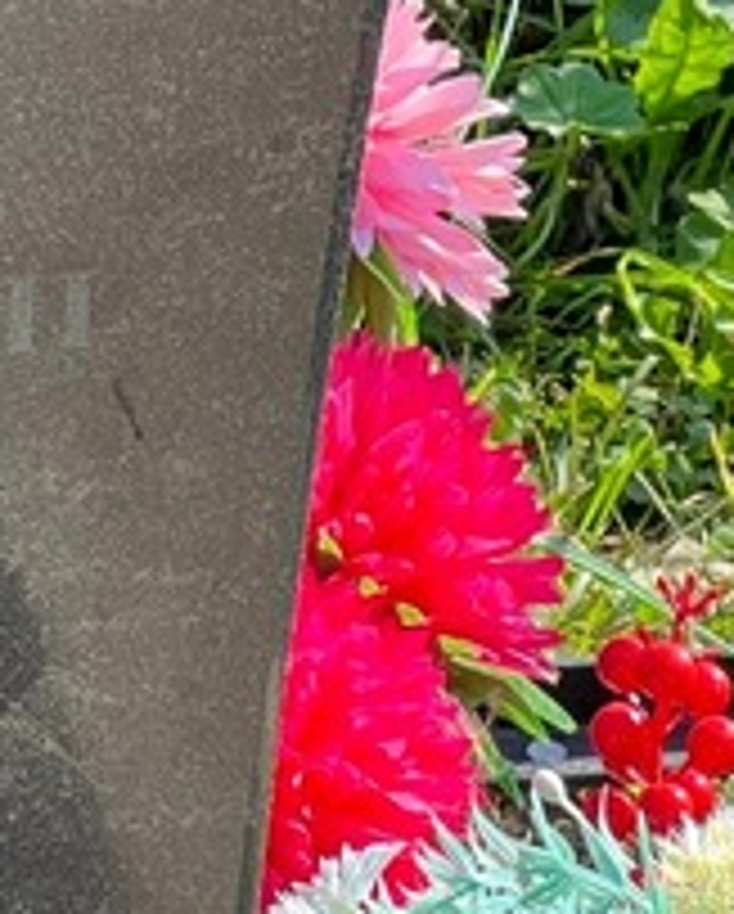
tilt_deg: -28.8
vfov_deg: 6.5
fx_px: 8020
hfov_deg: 5.2
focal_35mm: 296
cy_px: -387
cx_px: -468
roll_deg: -0.9
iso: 32
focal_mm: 9
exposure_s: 1/106
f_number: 2.8
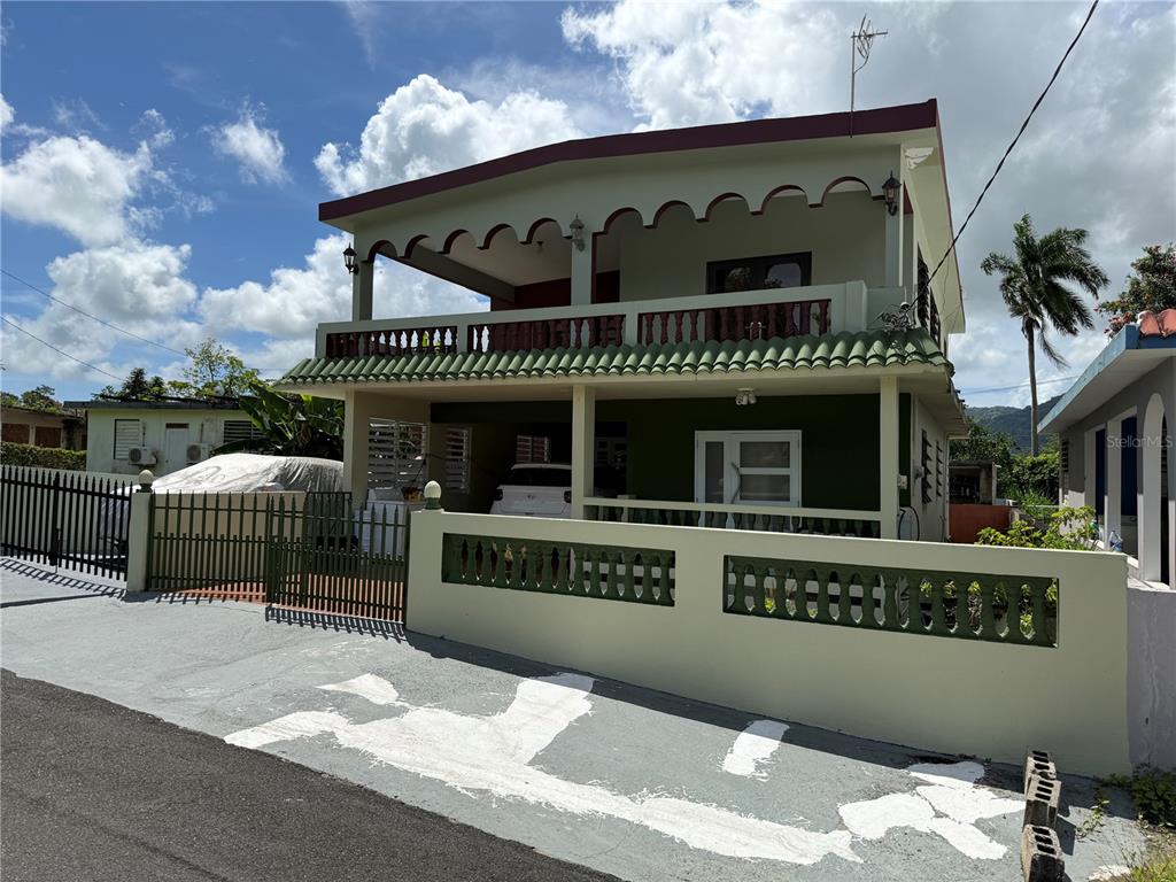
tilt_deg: +1.9
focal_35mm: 24
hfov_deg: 71.6
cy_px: 441
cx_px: 588
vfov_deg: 56.8
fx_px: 815
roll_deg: -1.3
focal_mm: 6.76
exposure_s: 1/7353
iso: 80
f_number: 1.78
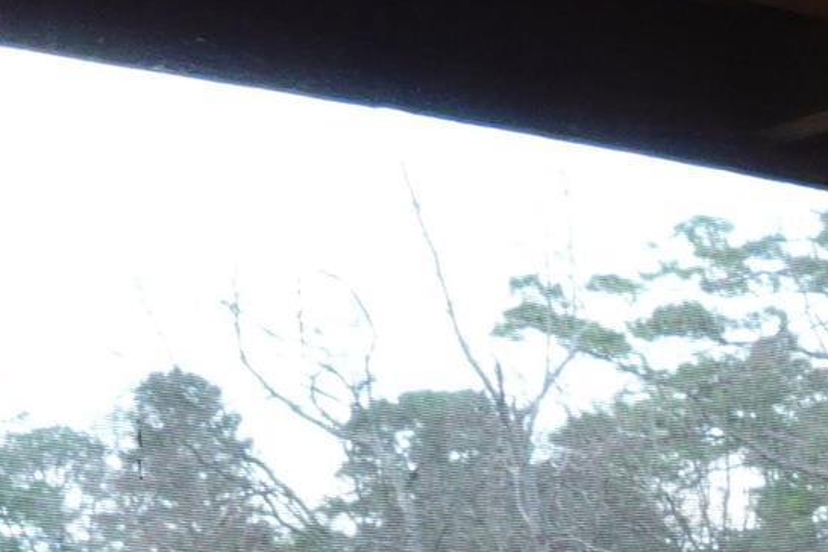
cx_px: 1513
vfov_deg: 9.0
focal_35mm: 135
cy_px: 1391
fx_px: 3105
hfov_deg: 13.5
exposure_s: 1/25
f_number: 2.8
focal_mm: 9
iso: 250
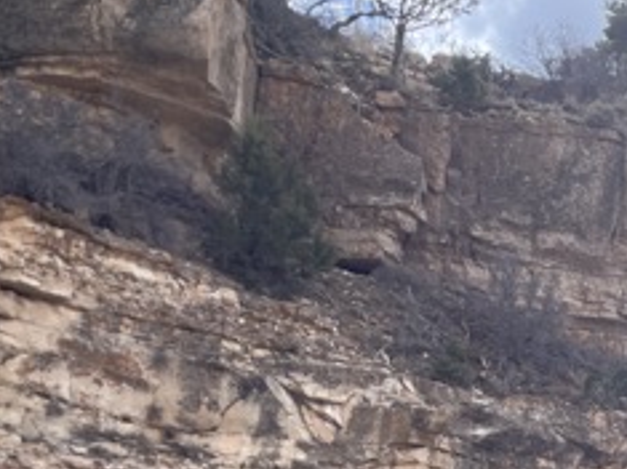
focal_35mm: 68
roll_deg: -0.8
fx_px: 1231
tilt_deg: +6.6
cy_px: 570
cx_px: 846
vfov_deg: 20.2
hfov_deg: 24.4
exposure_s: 1/1912
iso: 32
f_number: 1.6
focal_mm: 5.1
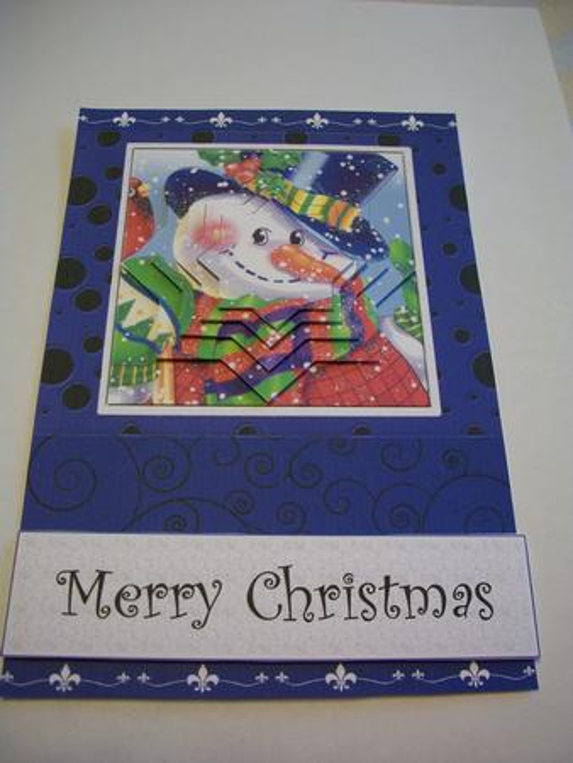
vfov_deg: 52.6
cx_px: 286
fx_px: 772
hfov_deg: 40.7
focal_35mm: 35
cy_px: 382
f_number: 3.1
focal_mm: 6.3
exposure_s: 1/60
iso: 80
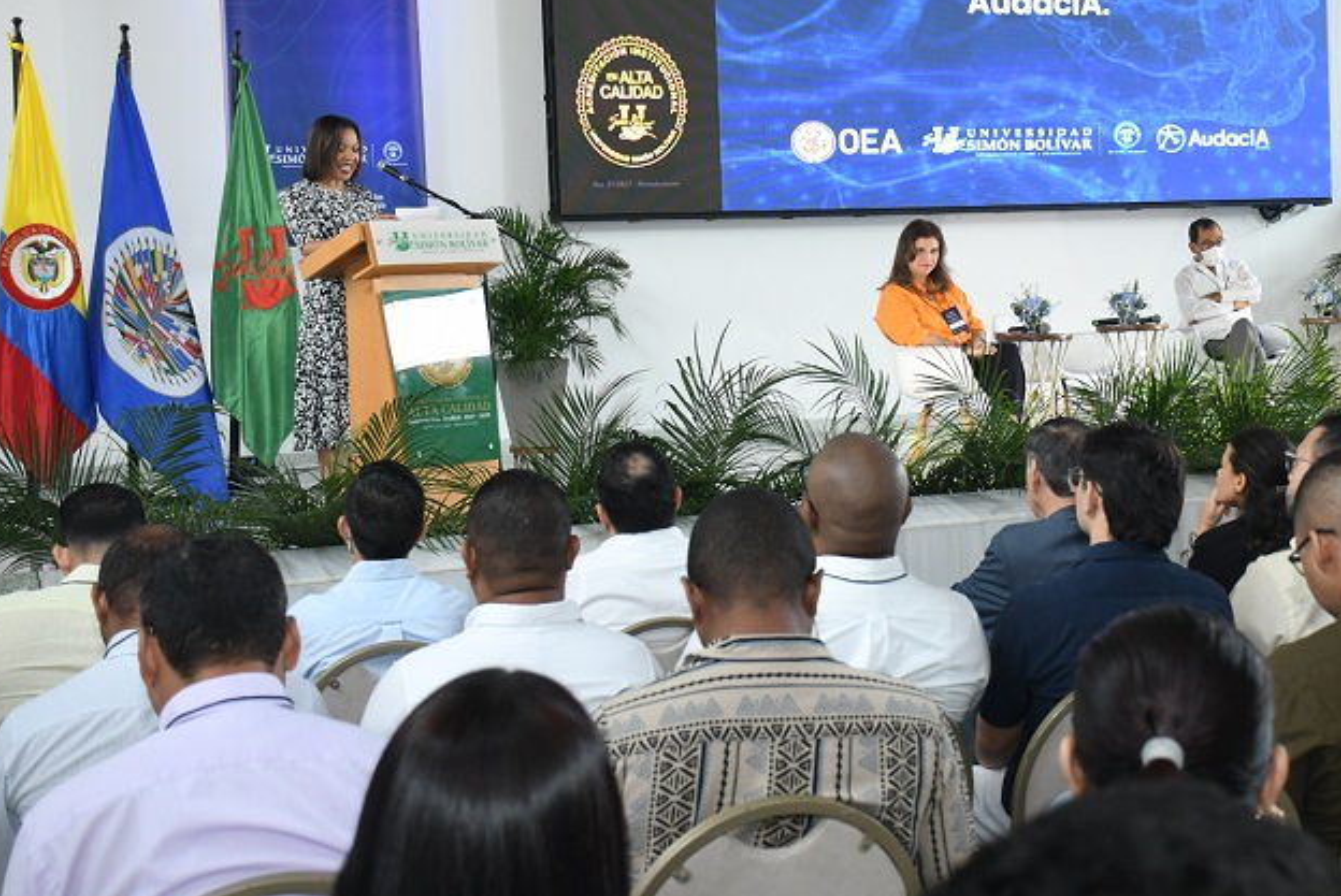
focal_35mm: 62
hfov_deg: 32.2
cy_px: 326
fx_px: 2311
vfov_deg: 21.9
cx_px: 857
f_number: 5.6
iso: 1250
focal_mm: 30
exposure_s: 1/80
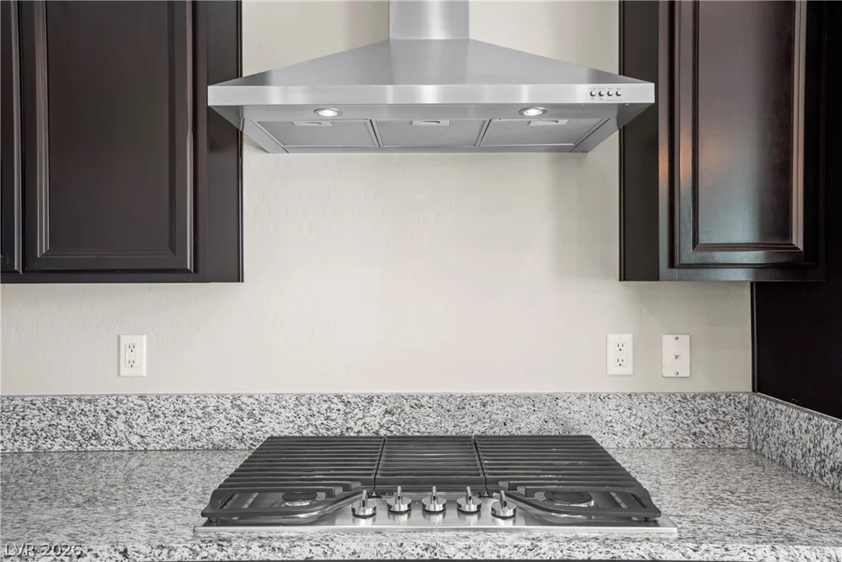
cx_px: 421
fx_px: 608
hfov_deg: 69.4
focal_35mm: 26
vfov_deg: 49.6
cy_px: 281
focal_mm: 26
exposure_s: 1/5
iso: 400
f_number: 8
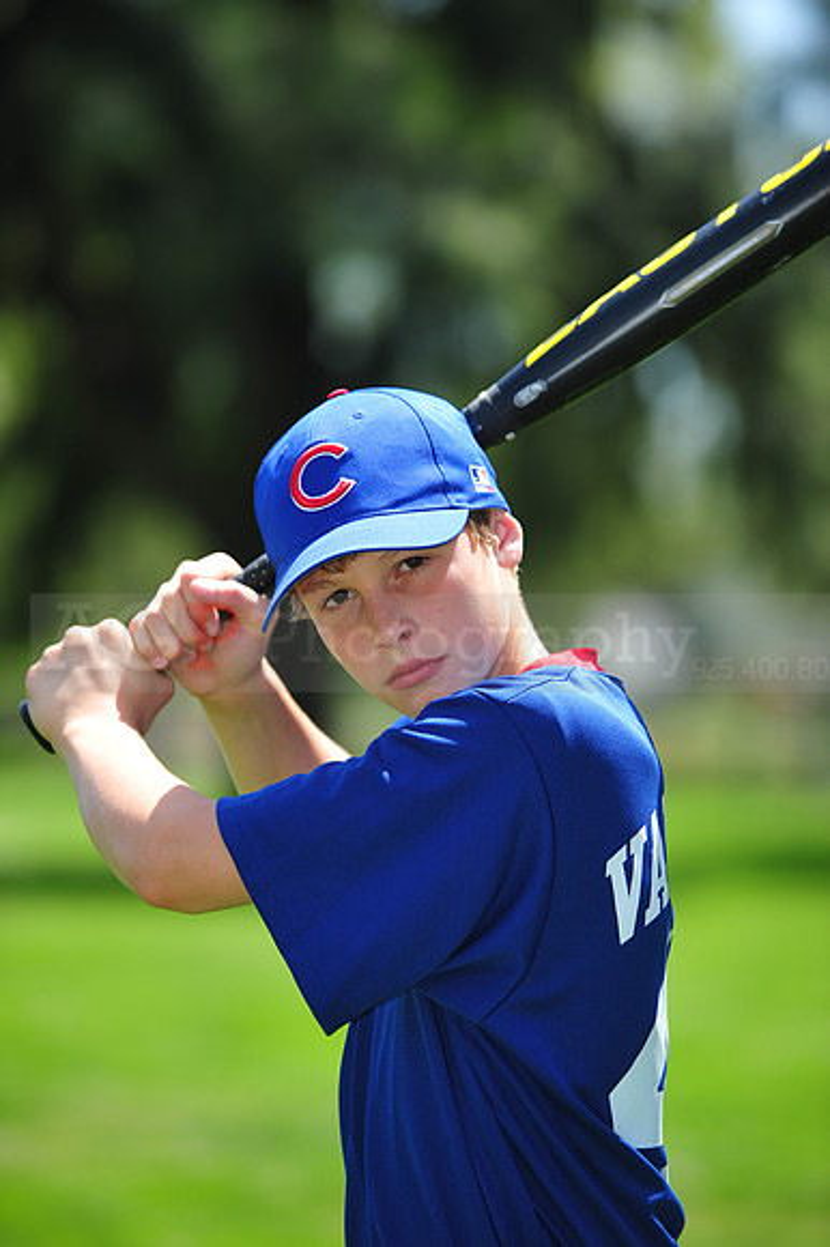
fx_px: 6924
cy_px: 624
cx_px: 415
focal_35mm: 200
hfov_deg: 6.9
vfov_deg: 10.3
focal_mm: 200
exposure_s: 1/640
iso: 200
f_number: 4.5
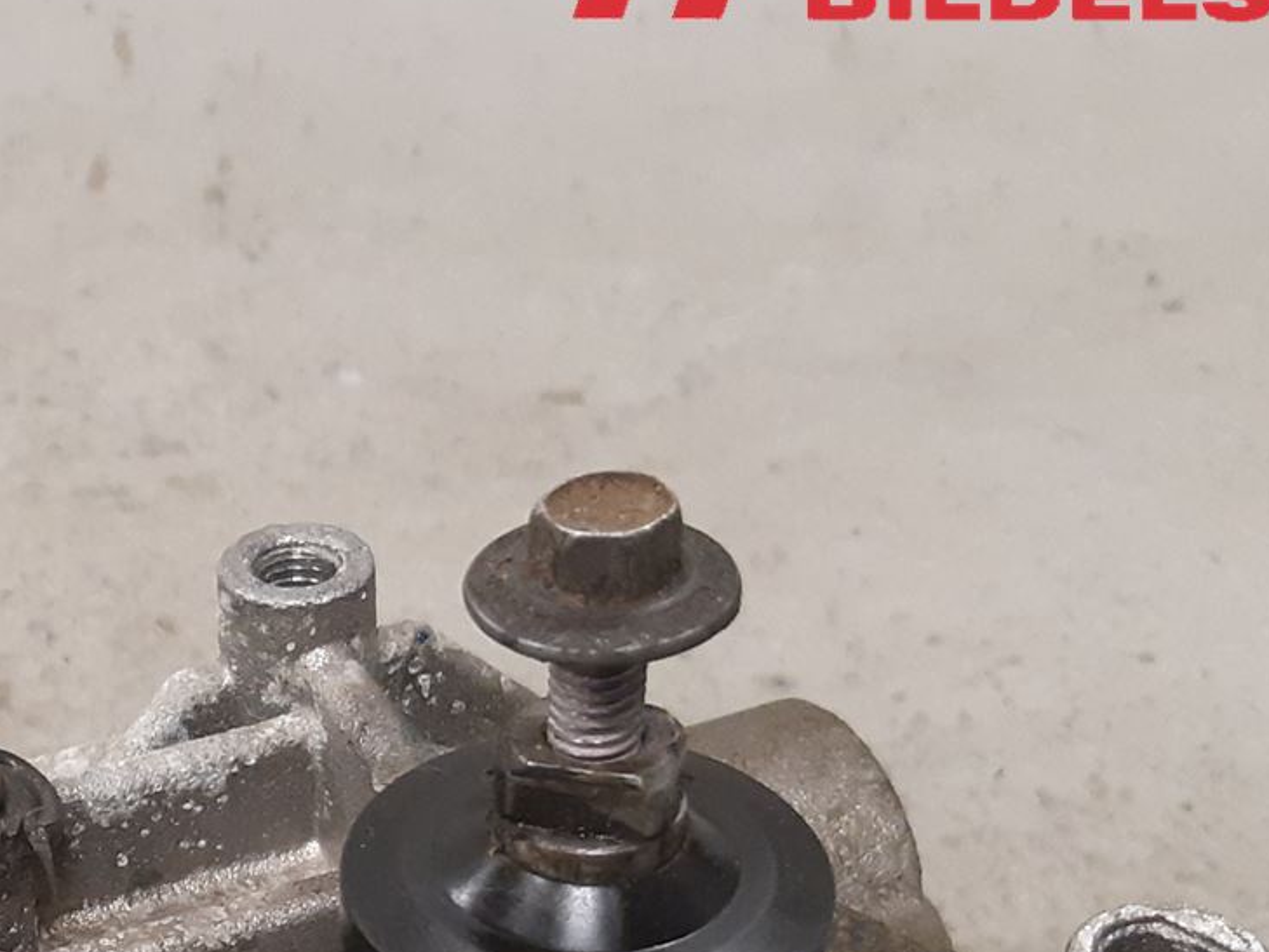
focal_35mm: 73
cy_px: 1062
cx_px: -141
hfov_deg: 24.8
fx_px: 2677
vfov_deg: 19.3
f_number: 1.7
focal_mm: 3.93
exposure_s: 1/50
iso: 250
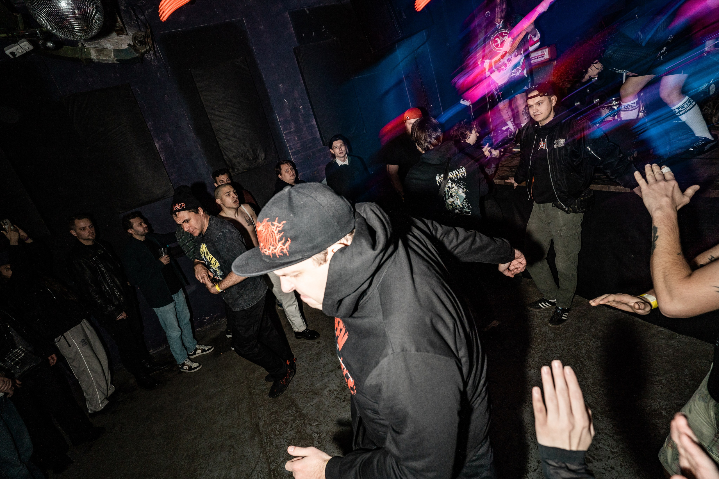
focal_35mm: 17
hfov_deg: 92.8
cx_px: 363
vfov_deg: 69.9
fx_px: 343
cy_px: 237
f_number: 4.5
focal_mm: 17
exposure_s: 1/15
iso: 500
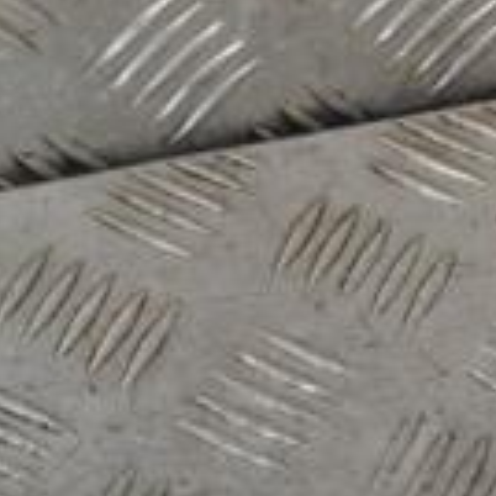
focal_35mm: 217
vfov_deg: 7.9
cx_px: 211
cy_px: 707
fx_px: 3518
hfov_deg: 8.1
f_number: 7.1
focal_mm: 38
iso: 800
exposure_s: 1/200
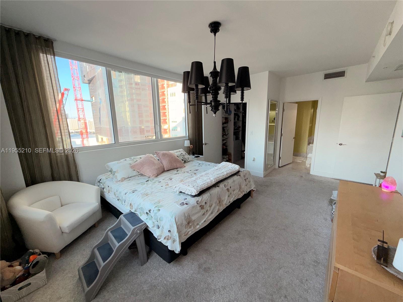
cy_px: 151
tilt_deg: -9.6
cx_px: 202
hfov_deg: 102.1
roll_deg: +1.6
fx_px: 163
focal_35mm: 14
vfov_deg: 85.7
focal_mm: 2.22
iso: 50
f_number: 2.2
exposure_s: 1/154
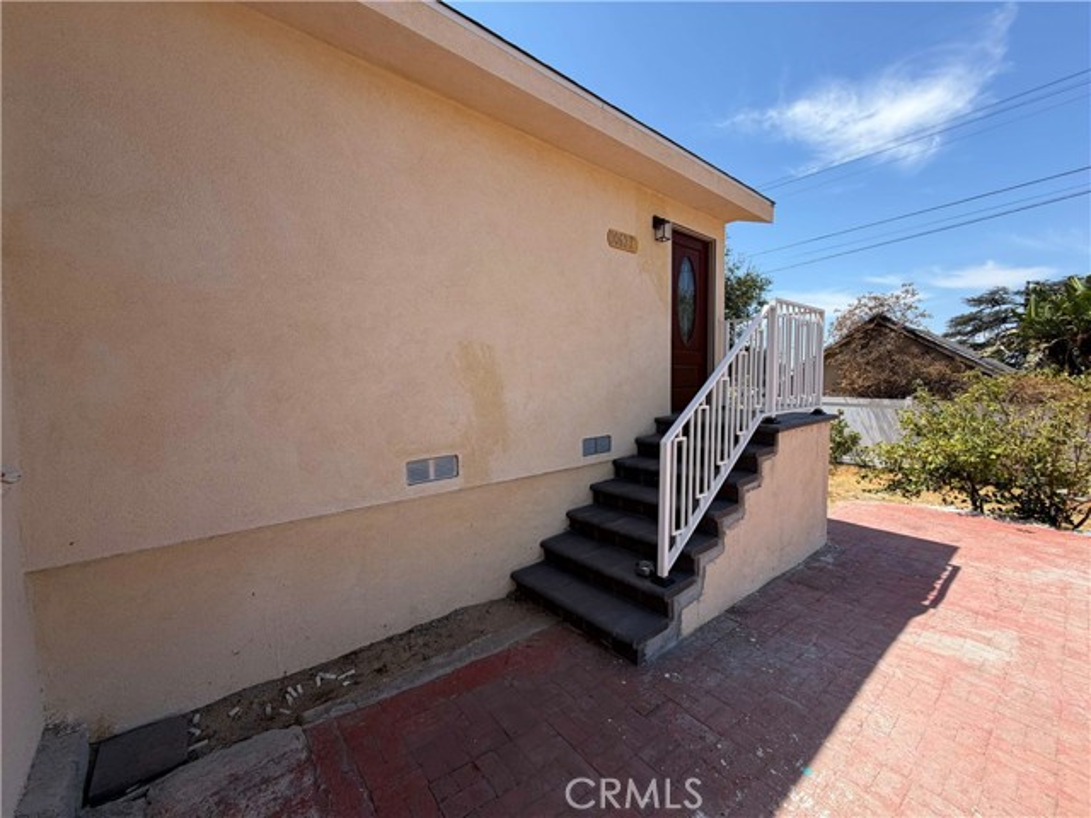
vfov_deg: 85.7
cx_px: 546
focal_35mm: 14
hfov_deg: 102.1
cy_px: 409
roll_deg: +1.2
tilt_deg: -2.8
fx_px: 441
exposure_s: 1/770
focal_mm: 2.22
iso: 32
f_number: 2.2
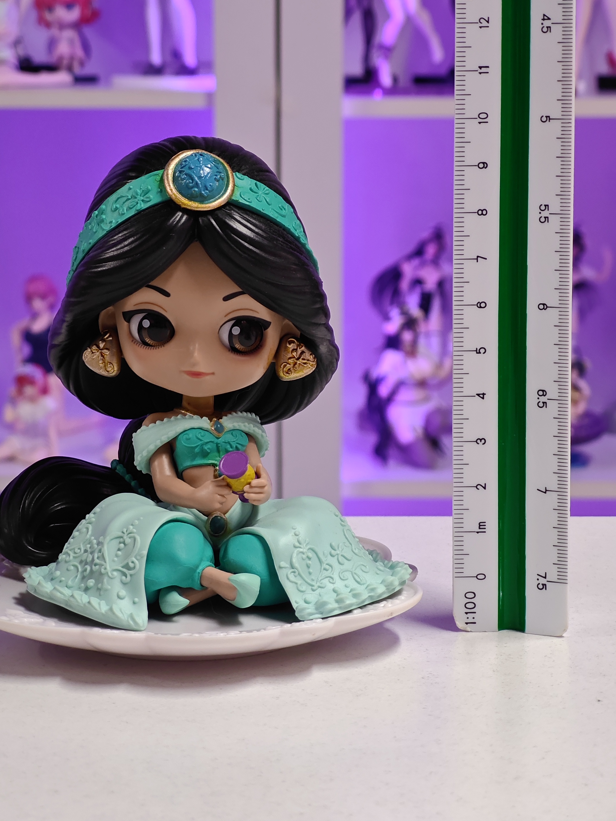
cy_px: 356
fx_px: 2183
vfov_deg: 21.3
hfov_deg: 16.1
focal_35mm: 92
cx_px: 269
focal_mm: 7.48
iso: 640
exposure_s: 1/33.3
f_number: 2.4
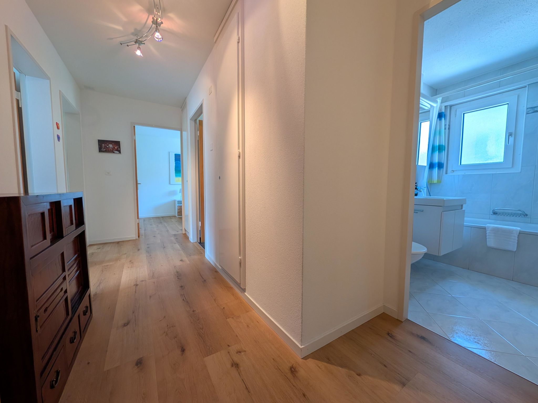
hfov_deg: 110.5
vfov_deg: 94.5
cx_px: 269
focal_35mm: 12
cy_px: 202
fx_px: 187
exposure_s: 1/100
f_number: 1.7
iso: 83
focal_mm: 2.02
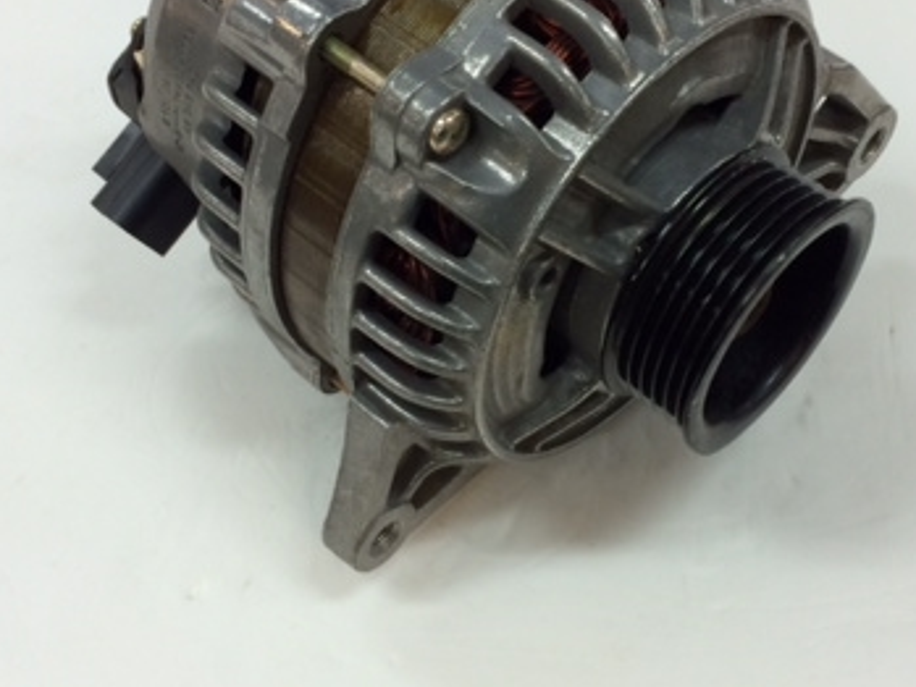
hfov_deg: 34.9
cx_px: 514
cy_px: 354
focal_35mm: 55
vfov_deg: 26.6
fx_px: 1456
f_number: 2.2
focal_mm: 4.12
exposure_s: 1/33
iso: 40
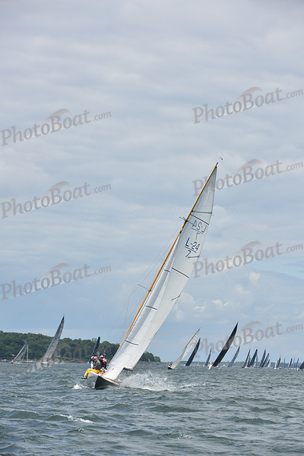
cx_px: 152
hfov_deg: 9.2
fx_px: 1899
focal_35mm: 150
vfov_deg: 13.7
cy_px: 228
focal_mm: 150
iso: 250
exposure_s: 1/1250
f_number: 8
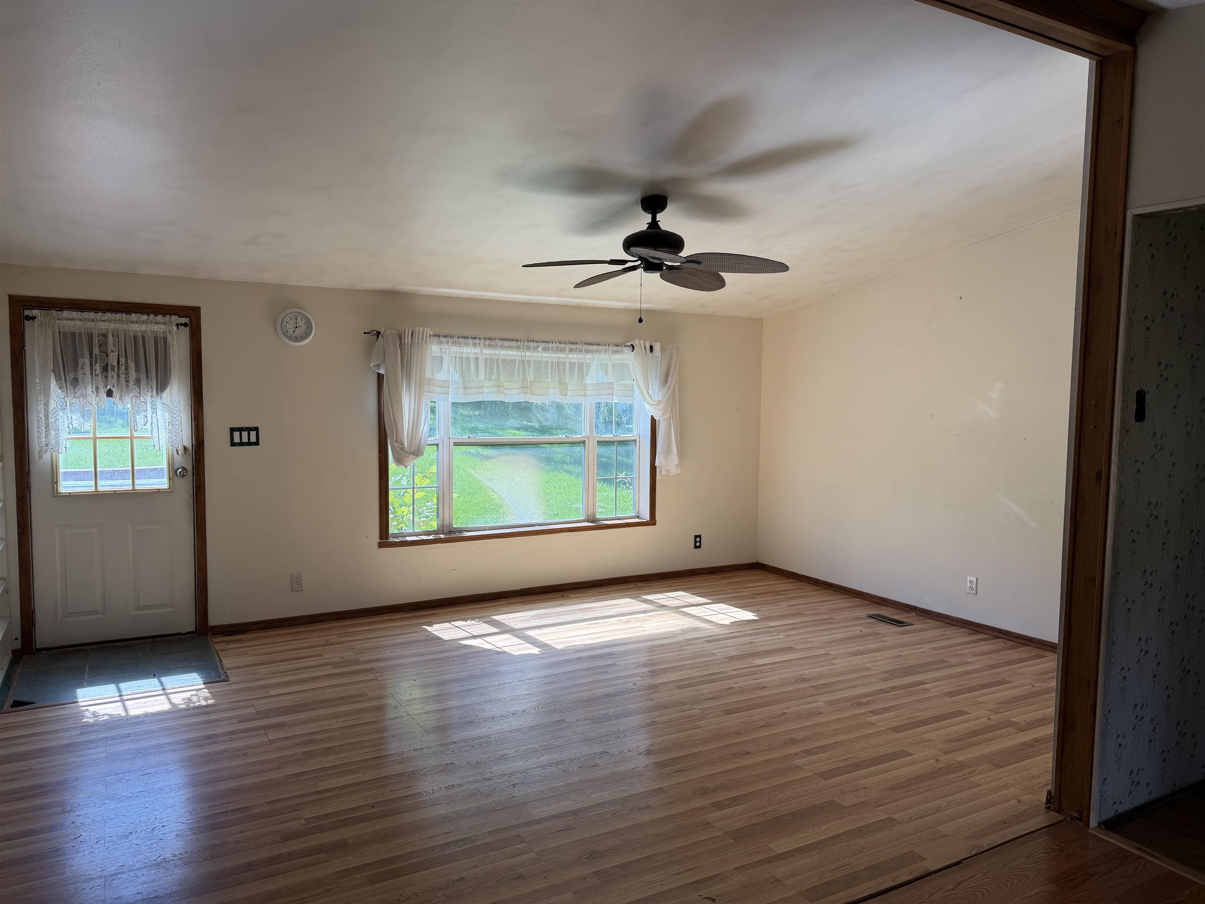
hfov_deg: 71.6
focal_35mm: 24
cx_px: 602
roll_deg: -0.1
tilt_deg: -4.1
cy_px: 452
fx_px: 835
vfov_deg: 56.8
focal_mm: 6.76
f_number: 1.78
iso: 80
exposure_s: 1/353
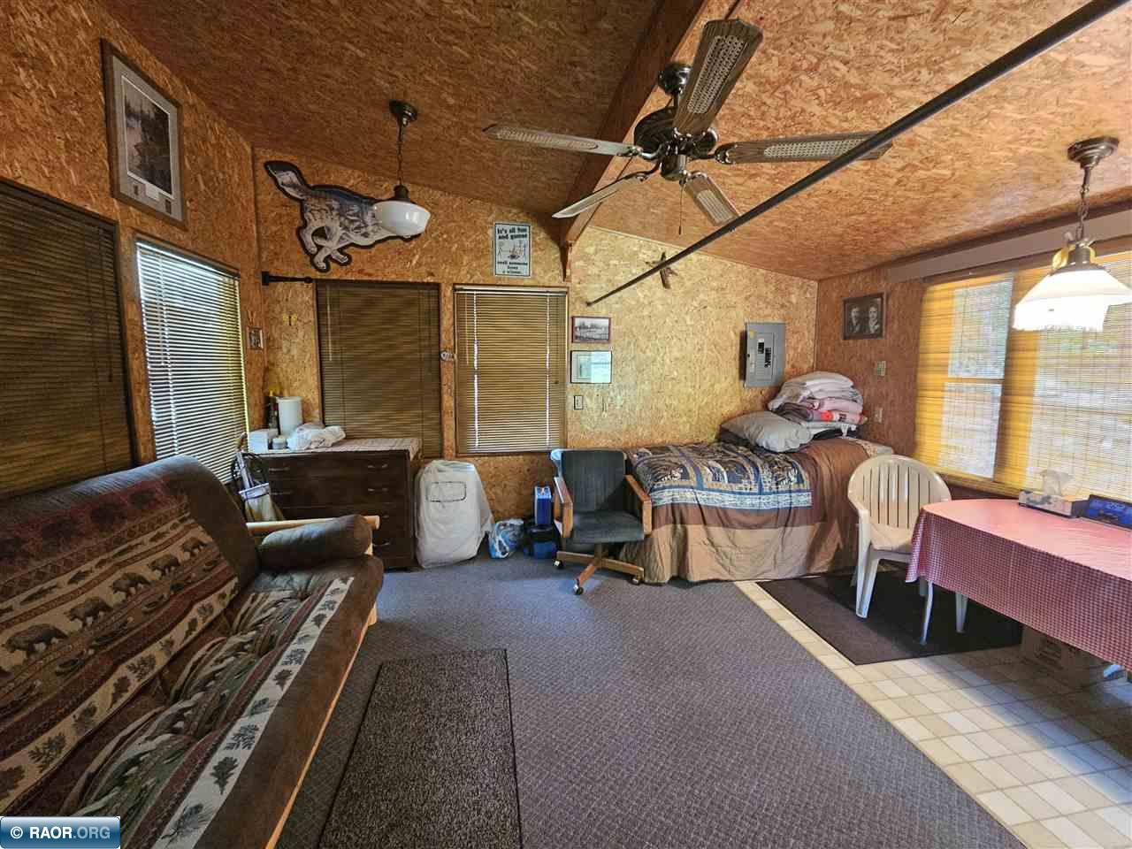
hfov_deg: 106.2
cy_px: 424
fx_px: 425
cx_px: 566
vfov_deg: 89.9
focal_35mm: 13
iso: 640
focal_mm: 2.2
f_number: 2.2
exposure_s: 1/30
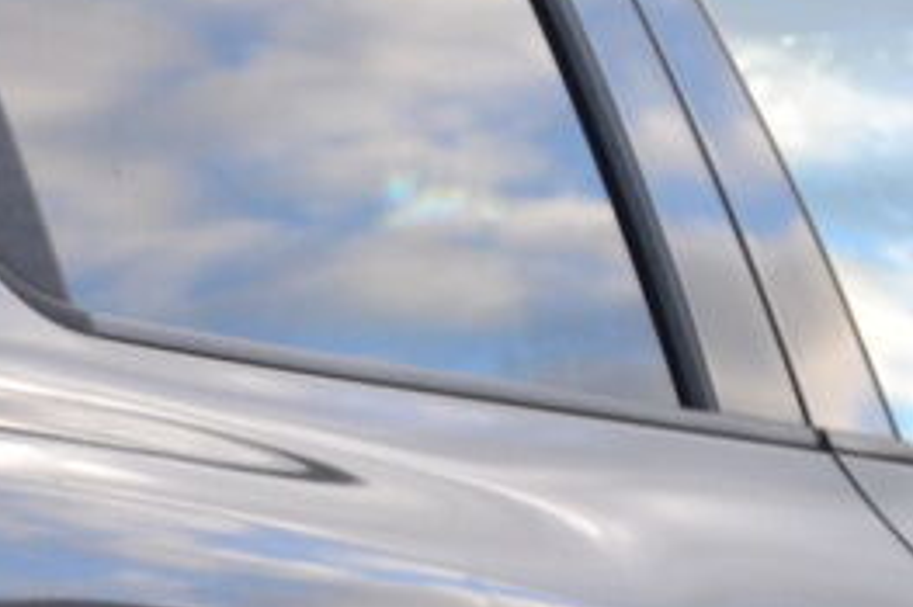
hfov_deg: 7.1
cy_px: 1141
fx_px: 7223
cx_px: -528
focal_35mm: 285
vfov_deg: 4.8
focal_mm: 26
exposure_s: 1/125
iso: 250
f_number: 5.6
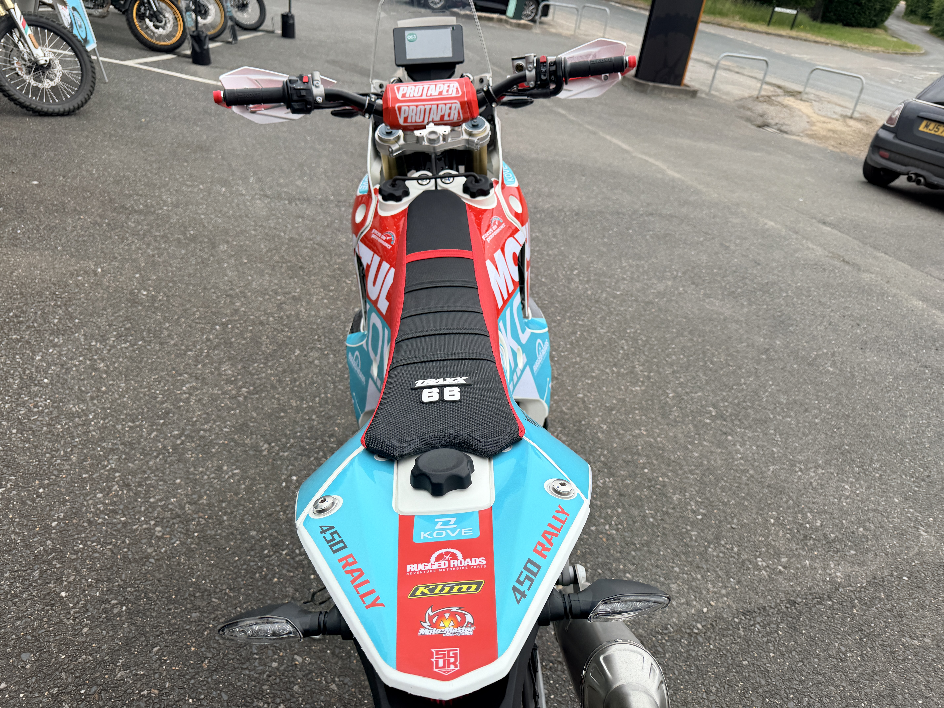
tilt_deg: -28.6
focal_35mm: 24
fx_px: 654
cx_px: 472
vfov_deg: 56.8
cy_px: 354
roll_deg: -8.9
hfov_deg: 71.6
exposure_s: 1/2703
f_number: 1.78
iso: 80
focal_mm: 6.76
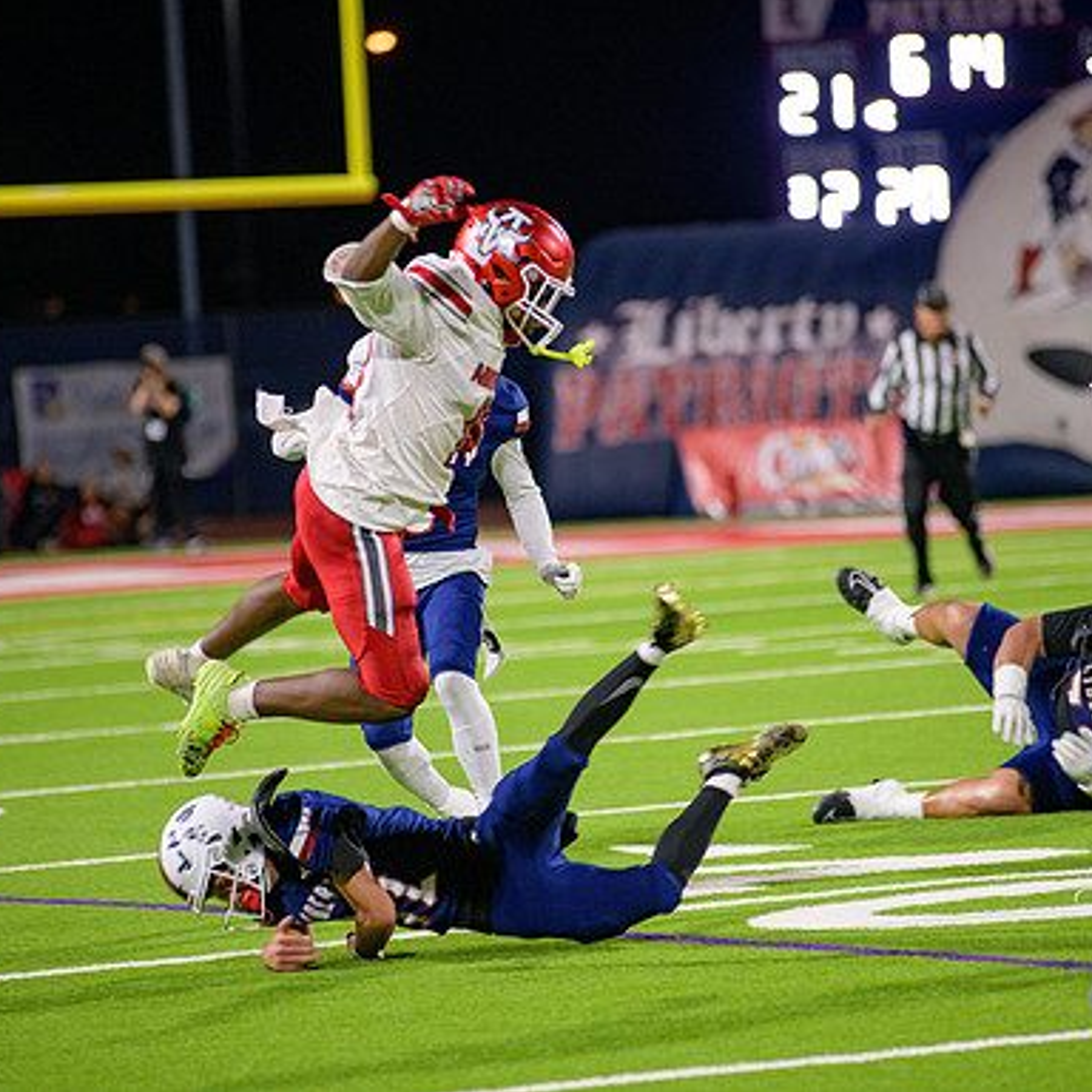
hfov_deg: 6.8
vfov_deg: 6.8
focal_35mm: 257
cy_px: 545
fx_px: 9172
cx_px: 555
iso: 2000
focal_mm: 200
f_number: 2.8
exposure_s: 1/320
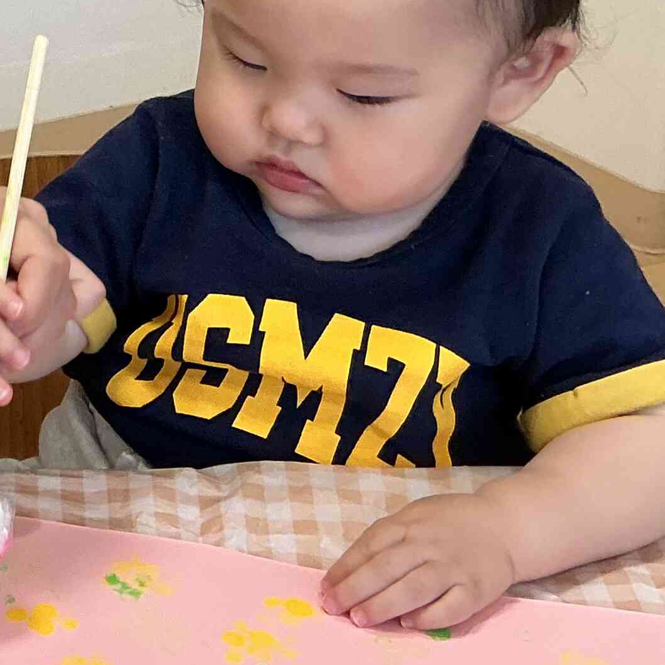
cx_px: -344
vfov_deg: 17.4
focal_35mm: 98
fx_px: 2130
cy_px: 48
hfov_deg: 16.2
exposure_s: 1/120
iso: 64
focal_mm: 3
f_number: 1.8
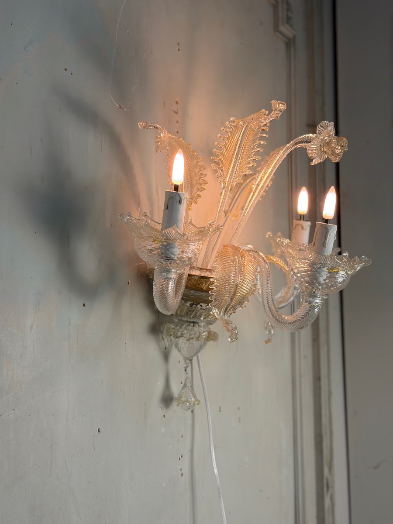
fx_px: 727
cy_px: 262
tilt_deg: +5.2
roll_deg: +0.8
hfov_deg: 30.3
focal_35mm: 48
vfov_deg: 39.7
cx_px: 196
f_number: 1.78
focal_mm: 6.76
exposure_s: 1/100
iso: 80
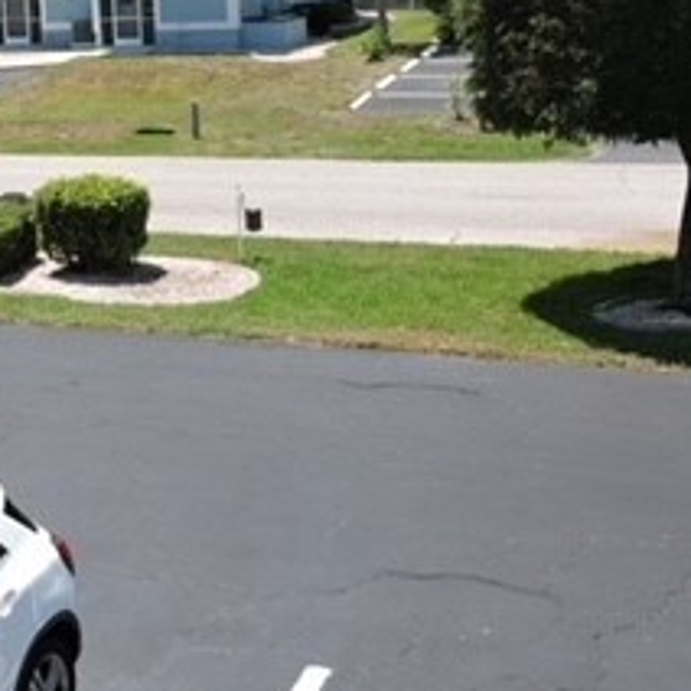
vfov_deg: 26.0
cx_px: 111
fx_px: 1445
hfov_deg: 26.3
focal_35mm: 64
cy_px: 62
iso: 100
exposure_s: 1/1000
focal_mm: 4.3
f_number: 3.3
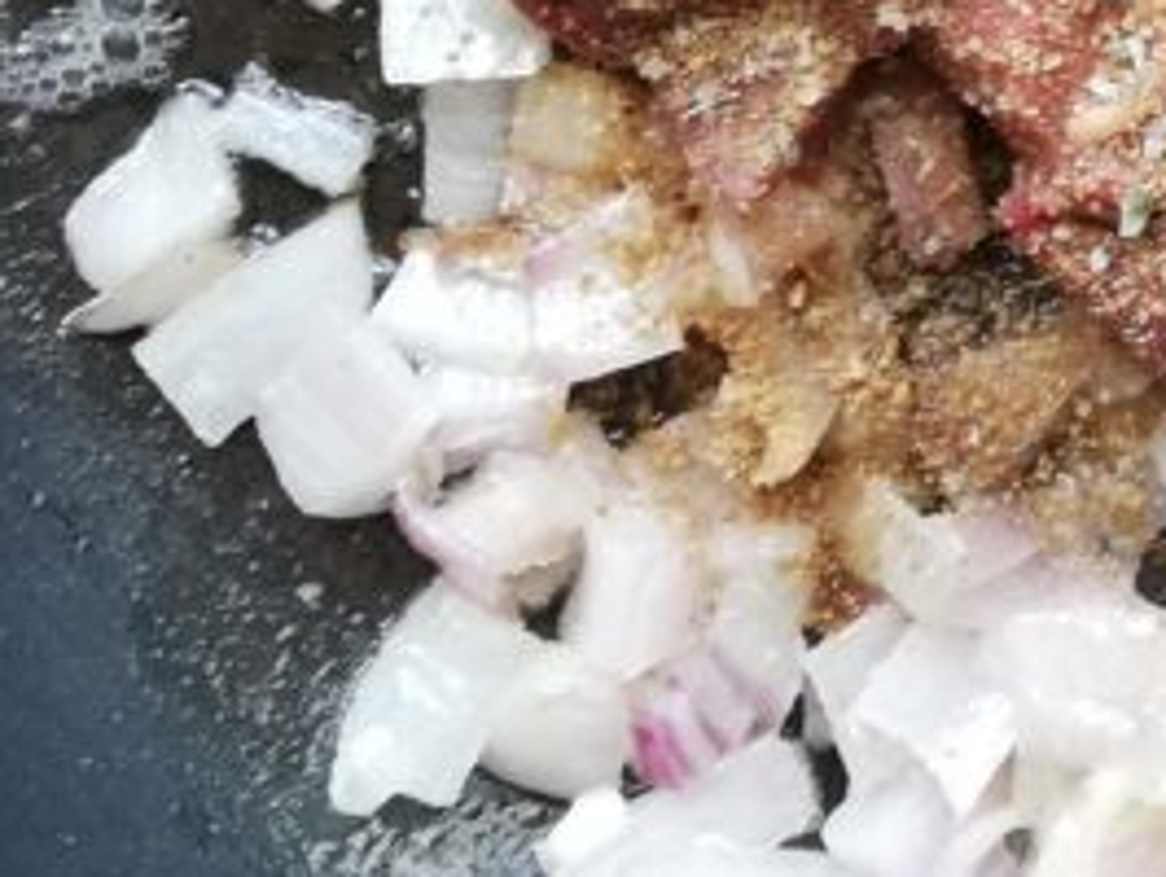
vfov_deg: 13.8
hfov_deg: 18.2
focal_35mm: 100
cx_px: 1530
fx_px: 3371
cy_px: -500
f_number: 2.2
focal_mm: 3.81
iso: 160
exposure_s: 1/33.3
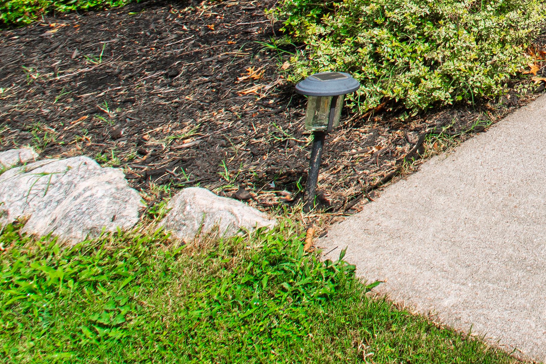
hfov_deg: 29.0
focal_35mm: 46
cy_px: -193
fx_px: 697
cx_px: 798
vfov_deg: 23.1
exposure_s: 1/200
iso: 100
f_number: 8
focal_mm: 10
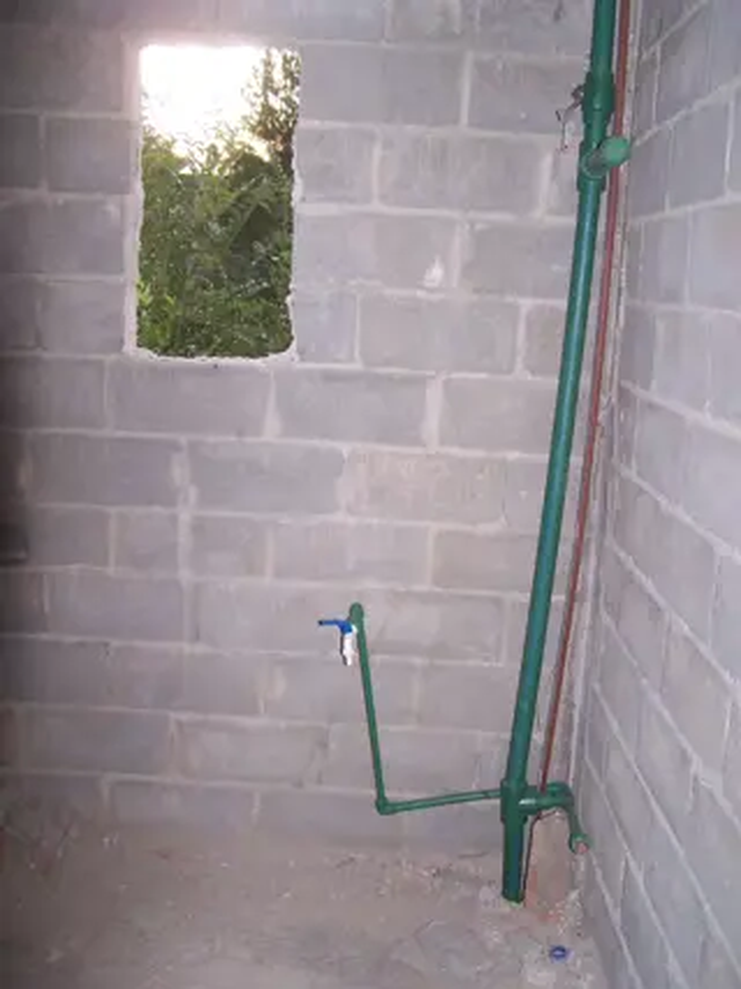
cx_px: 370
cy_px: 494
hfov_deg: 37.7
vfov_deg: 49.0
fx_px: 1085
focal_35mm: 38
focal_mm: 6.3
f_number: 2.8
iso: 140
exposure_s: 1/60
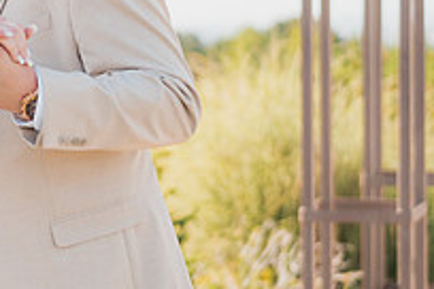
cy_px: 112
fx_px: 1712
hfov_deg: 14.0
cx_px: -96
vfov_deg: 9.7
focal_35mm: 142
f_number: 1.8
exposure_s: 1/2000
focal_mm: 50
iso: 125
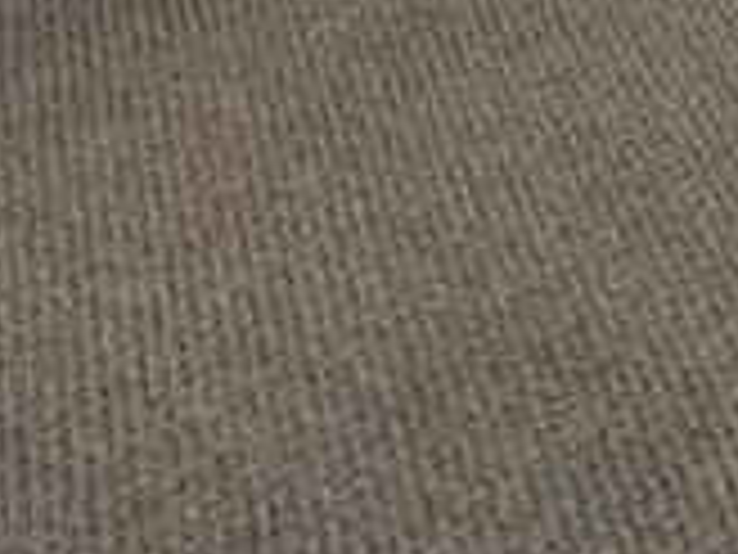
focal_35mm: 181
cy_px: -833
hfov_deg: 10.7
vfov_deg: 7.6
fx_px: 3859
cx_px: 972
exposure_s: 1/8
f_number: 2.2
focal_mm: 4.15
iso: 125
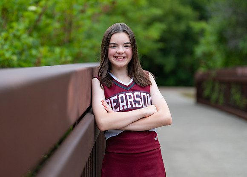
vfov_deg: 22.1
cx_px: 120
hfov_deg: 30.6
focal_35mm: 64
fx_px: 451
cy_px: 72
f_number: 1.2
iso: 100
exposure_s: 1/1000
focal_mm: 50
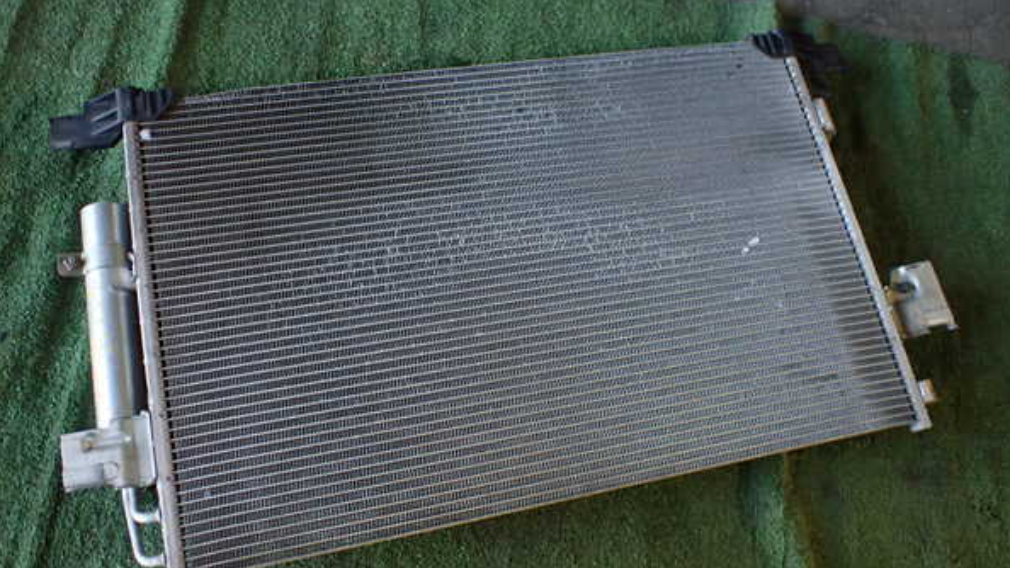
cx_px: 505
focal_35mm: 33
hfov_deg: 59.5
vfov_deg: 35.6
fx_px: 884
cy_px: 286
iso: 640
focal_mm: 5.4
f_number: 2.3
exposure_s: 1/125
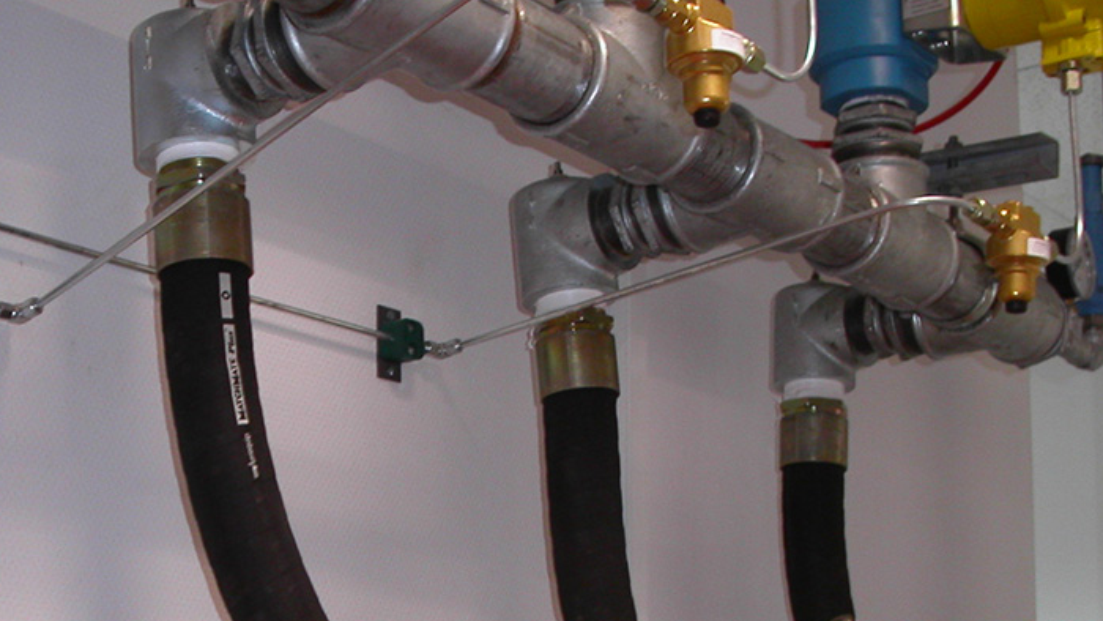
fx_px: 2077
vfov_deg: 16.7
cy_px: 597
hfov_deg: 29.5
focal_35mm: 71
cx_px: 367
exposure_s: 1/30
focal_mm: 7.8
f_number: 2.8
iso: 100
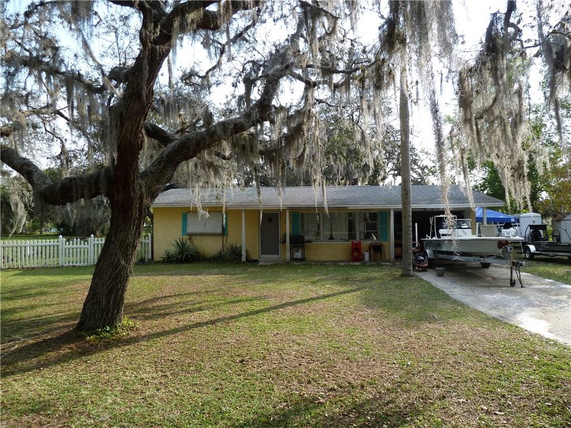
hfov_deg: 69.4
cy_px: 214
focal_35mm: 25
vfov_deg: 54.9
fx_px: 412
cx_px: 286
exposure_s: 1/200
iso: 80
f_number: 4
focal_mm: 4.1
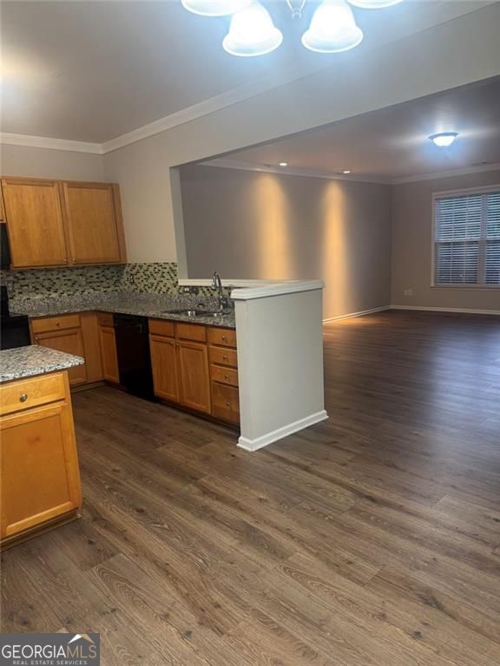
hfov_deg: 56.8
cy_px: 333
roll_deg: +5.2
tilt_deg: -7.6
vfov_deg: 71.6
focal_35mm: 24
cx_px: 250
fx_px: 462
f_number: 1.78
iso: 200
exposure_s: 1/60
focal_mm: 6.76
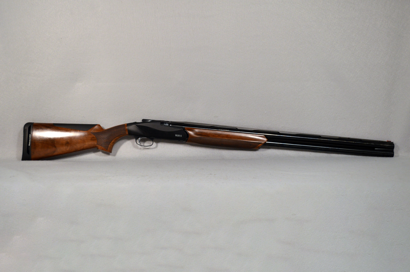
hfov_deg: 46.4
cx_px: 205
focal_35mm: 42
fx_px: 478
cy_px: 136
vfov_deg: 31.8
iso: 400
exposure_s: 1/80
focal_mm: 28
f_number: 4.5
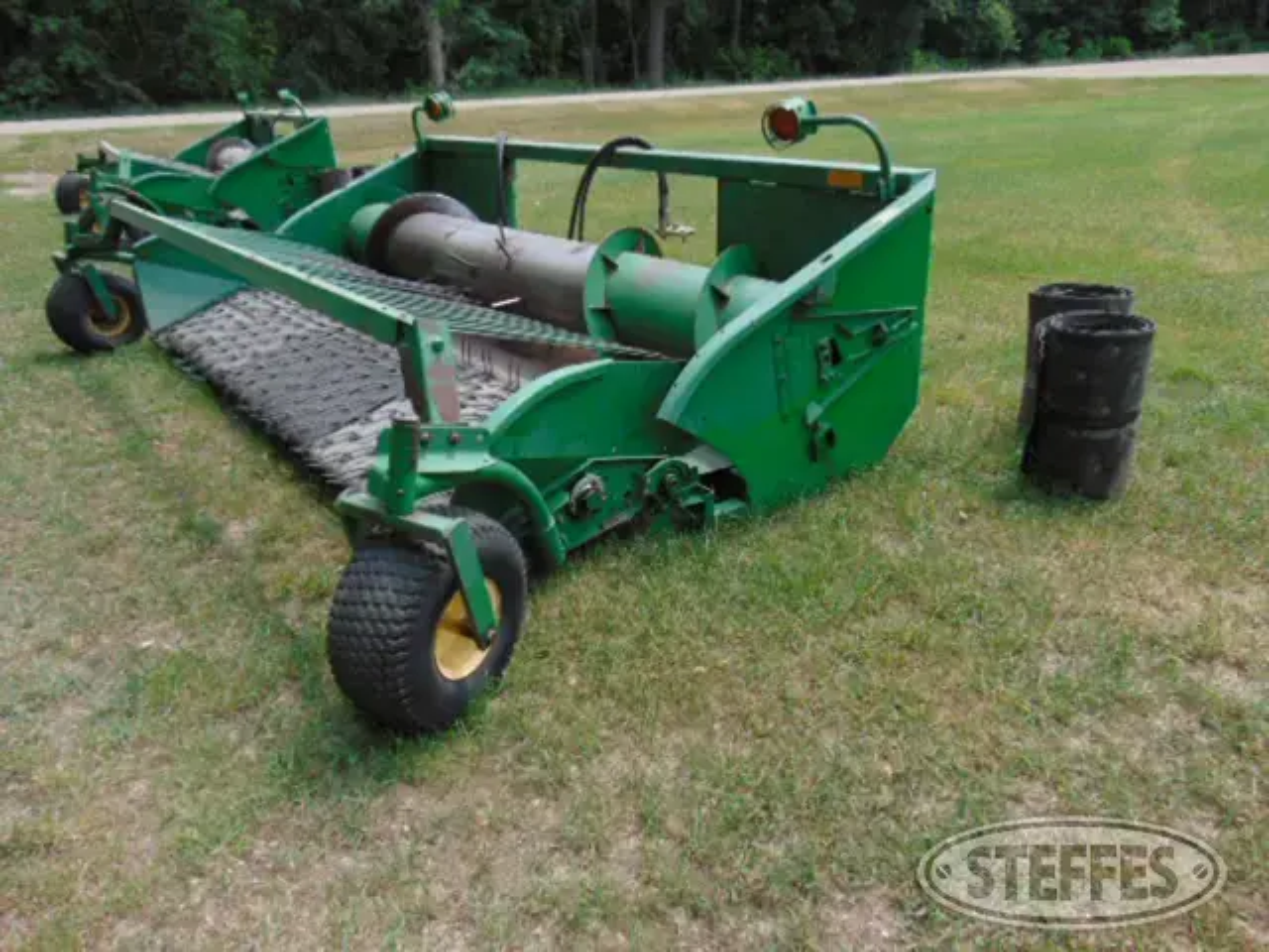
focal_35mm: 25
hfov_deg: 69.4
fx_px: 916
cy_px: 476
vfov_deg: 54.9
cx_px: 634
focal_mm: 4.5
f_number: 3
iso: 80
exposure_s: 1/800
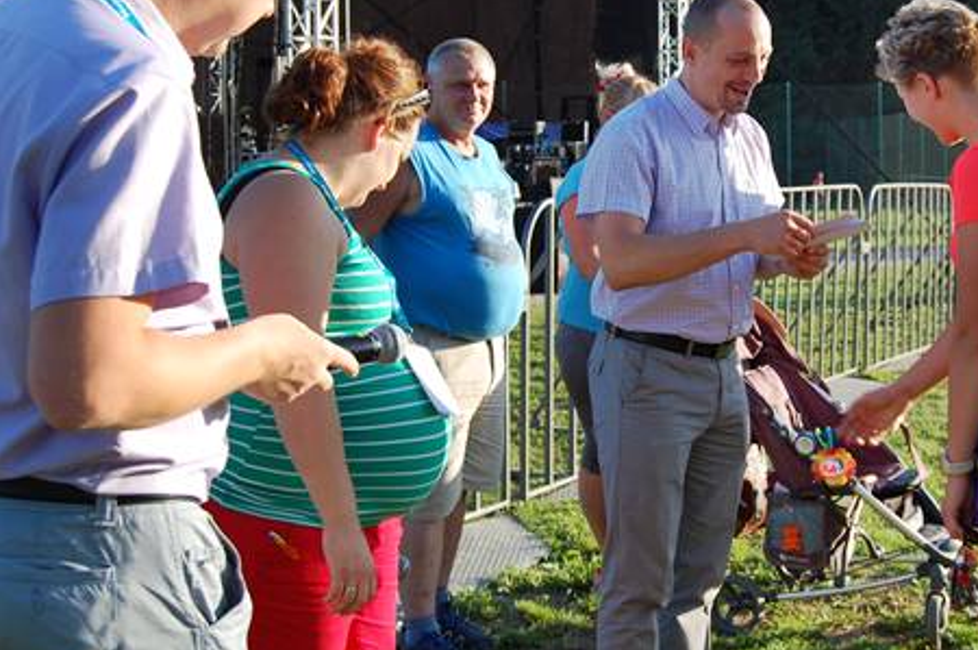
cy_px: 236
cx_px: 613
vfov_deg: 25.8
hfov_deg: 38.0
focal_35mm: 52
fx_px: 1411
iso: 200
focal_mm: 26
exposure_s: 1/200
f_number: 7.1
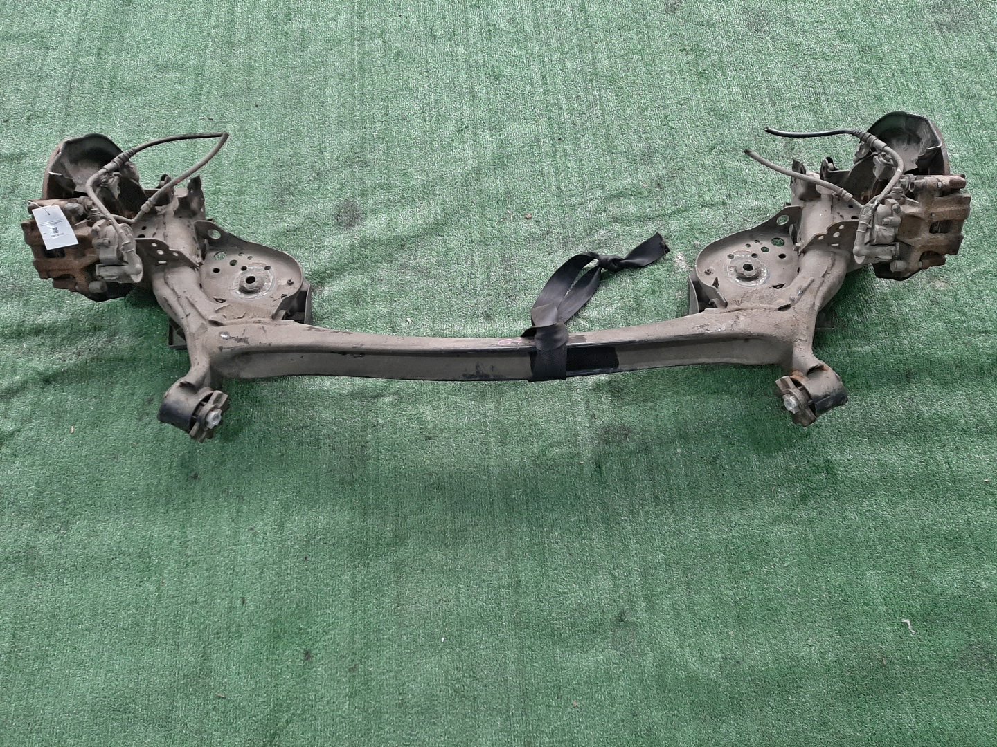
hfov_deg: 67.3
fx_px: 749
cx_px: 498
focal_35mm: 26
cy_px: 374
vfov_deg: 53.1
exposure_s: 1/50
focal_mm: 3.93
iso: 152
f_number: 1.7
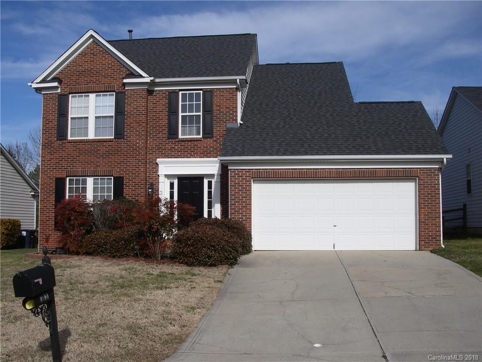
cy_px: 181
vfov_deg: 37.7
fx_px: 529
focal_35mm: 38
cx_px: 241
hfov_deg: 49.0
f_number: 6.6
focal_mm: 6.3
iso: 80
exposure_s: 1/500
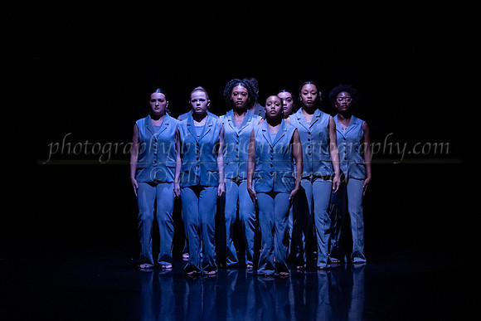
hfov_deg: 23.8
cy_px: 166
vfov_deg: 16.0
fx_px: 1143
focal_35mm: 86
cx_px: 226
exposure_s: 1/320
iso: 4000
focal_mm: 75
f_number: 4
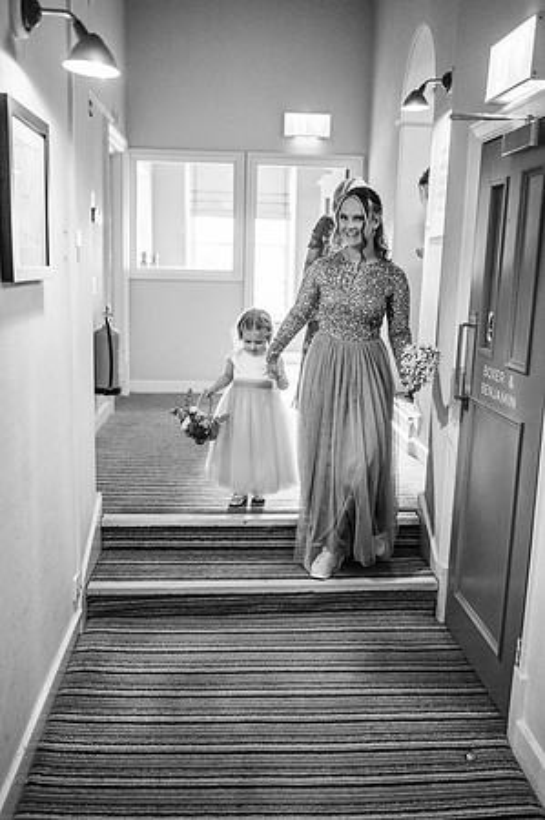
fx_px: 797
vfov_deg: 54.5
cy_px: 410
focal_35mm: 35
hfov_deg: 37.8
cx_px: 272
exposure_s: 1/200
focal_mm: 35
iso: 1250
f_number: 1.8
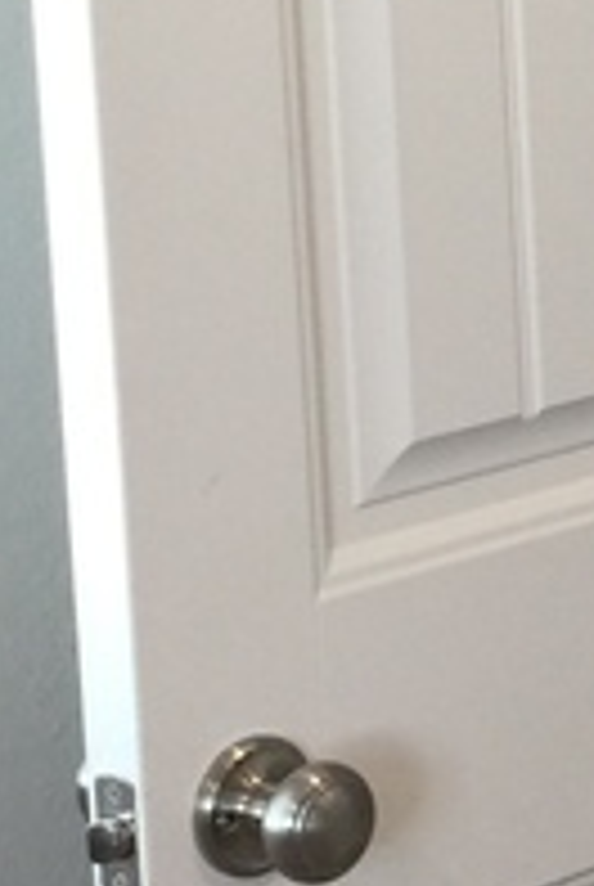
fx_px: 4069
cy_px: 274
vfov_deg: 12.4
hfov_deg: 7.7
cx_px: 1476
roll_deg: +0.0
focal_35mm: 165
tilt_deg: -8.9
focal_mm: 4.15
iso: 40
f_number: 2.2
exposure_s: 1/30
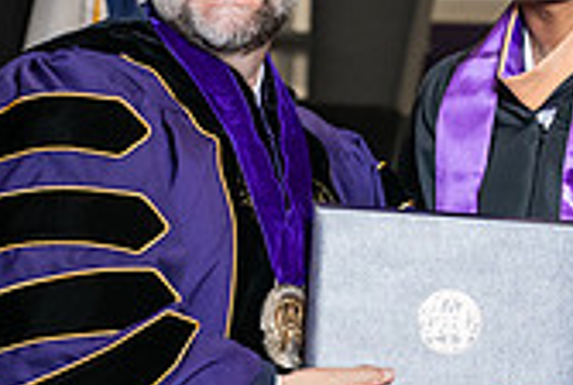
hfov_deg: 9.6
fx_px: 3428
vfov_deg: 6.4
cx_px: 333
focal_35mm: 215
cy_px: 129
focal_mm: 62
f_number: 5
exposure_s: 1/200
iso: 2000
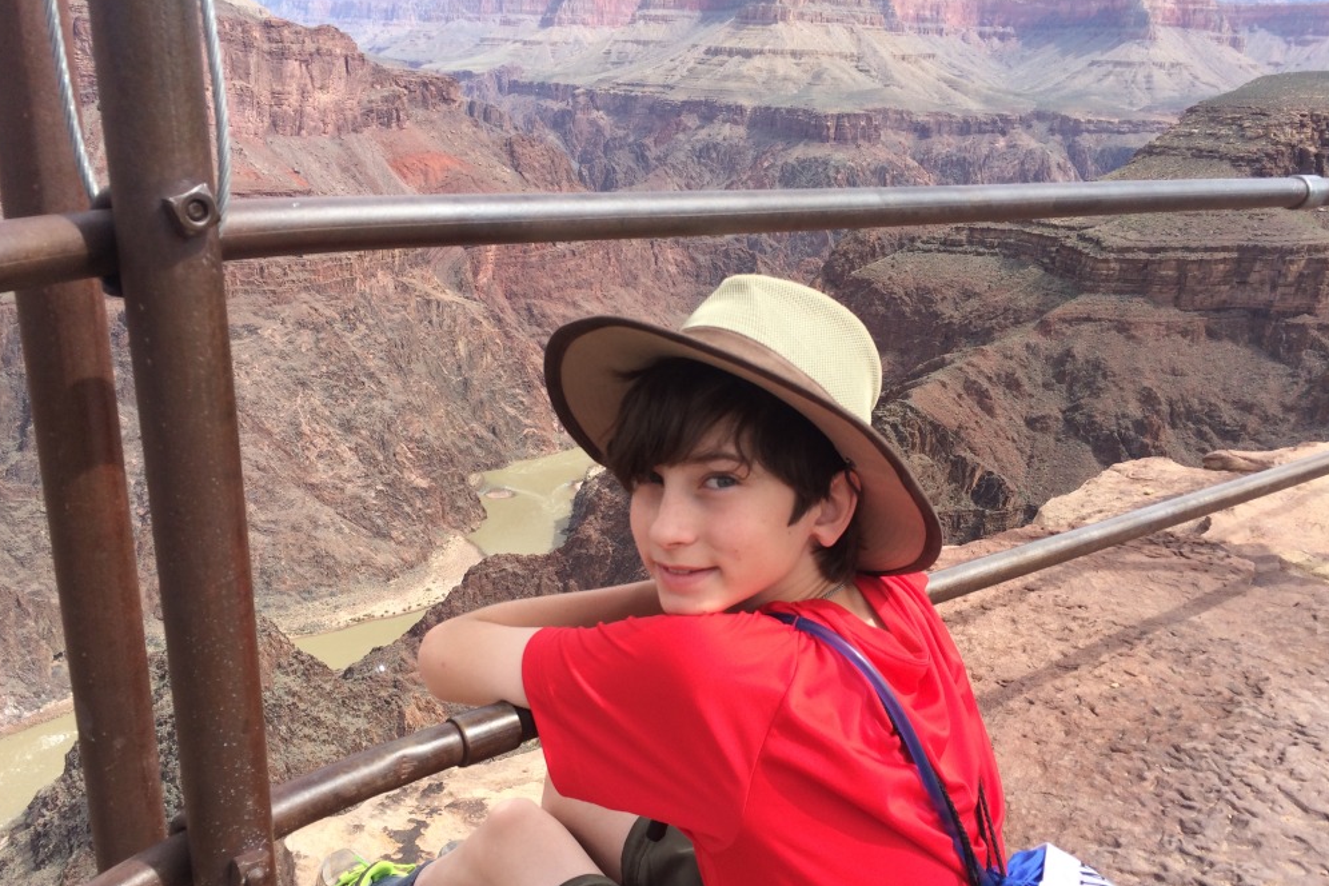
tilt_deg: -22.9
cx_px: 671
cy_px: 506
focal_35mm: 31
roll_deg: -2.1
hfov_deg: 60.3
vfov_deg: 42.2
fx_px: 1144
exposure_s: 1/1001
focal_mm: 4.15
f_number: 2.2
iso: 32
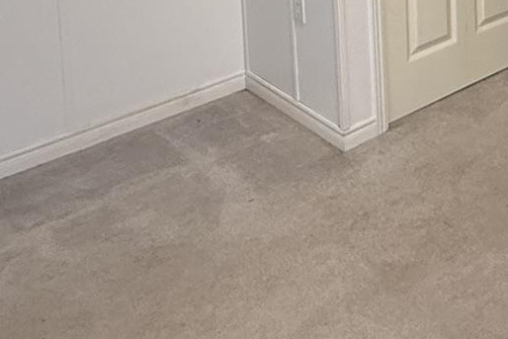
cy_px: -248
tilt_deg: -3.0
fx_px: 819
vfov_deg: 18.8
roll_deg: +0.3
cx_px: 591
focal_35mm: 58
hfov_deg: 30.0
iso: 250
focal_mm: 2.22
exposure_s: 1/60
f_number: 2.2
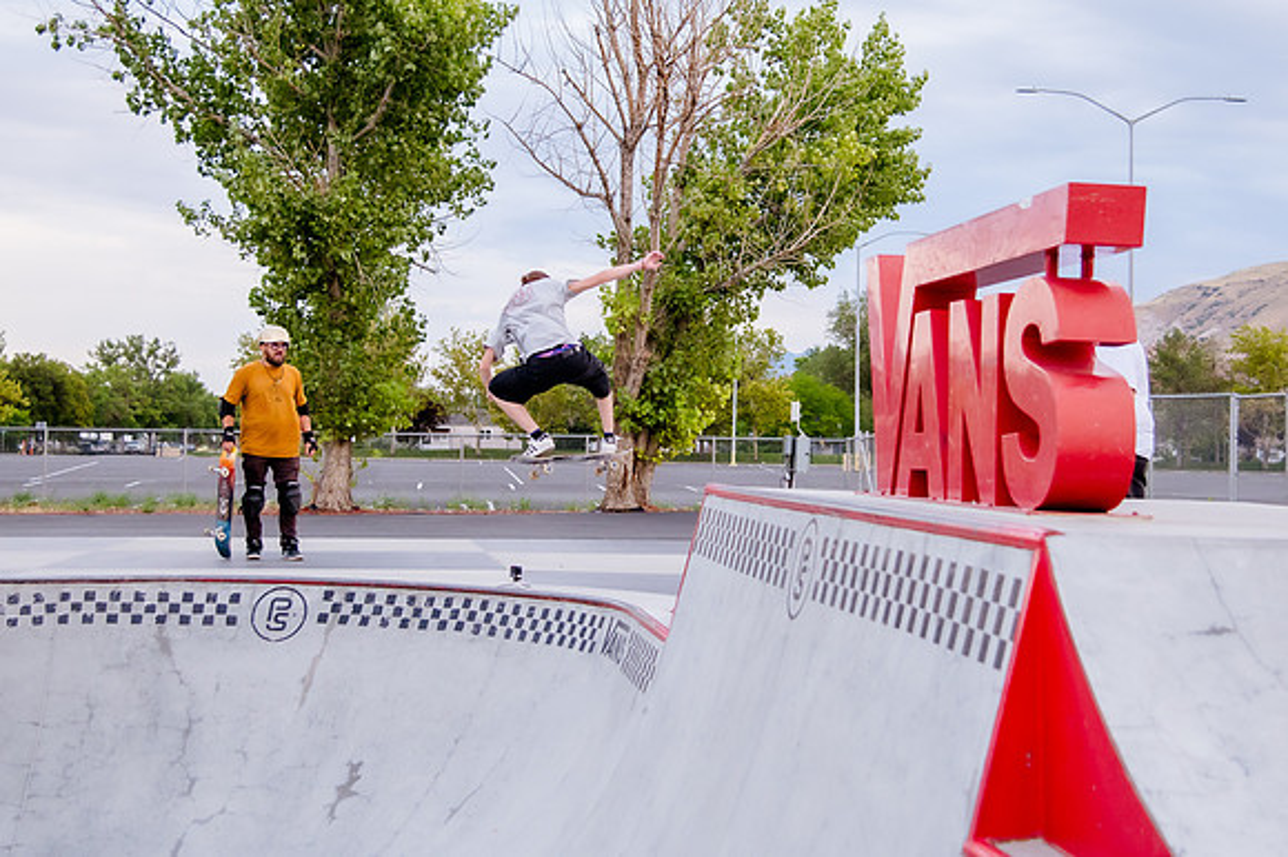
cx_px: 722
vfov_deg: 22.0
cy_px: 321
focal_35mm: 61
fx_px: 2195
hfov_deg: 32.7
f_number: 4
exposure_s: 1/640
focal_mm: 44
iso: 2500
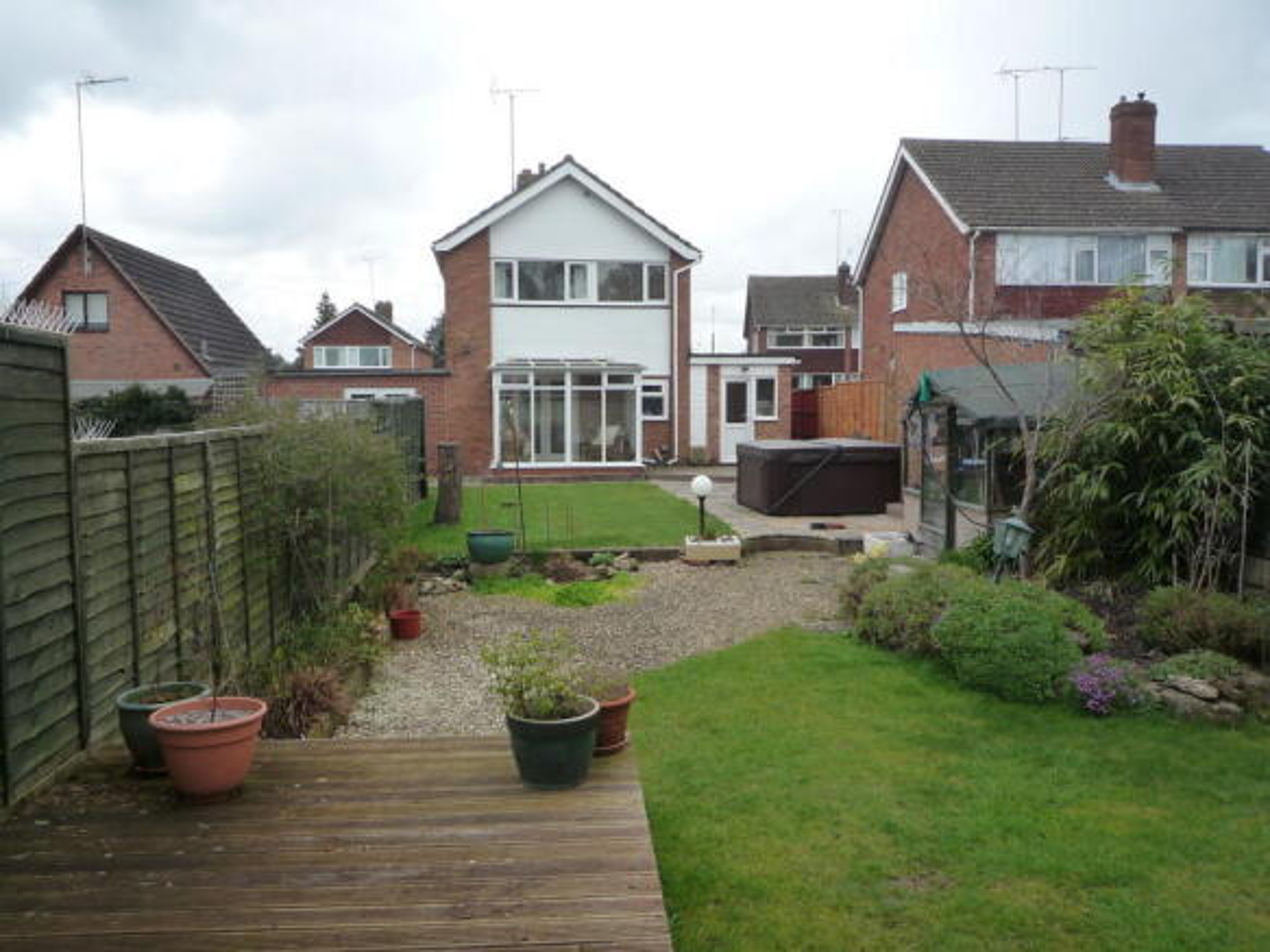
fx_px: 917
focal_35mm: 25
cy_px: 476
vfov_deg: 54.9
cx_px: 635
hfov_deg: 69.4
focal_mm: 4.4
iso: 160
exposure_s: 1/640
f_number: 3.2
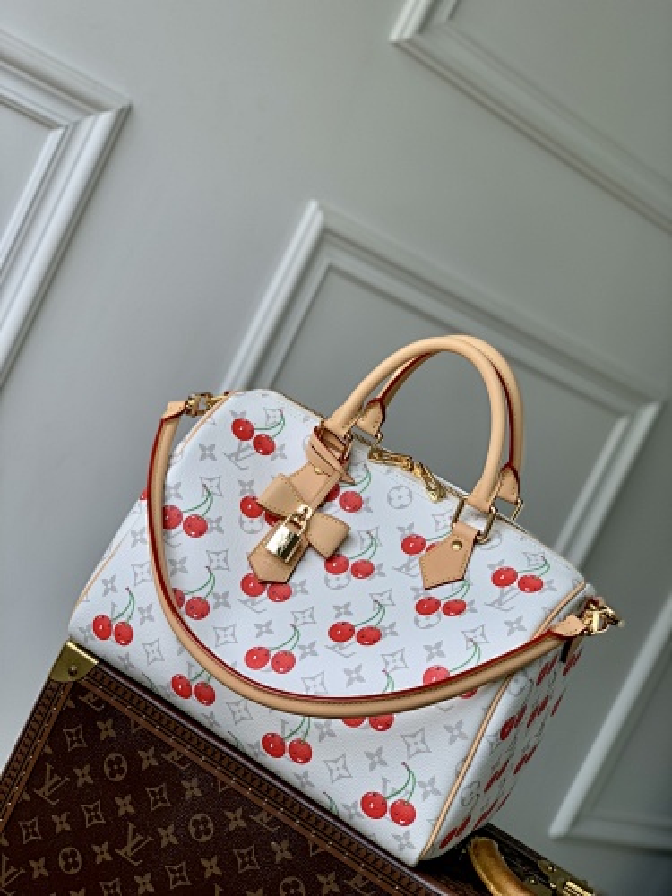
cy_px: 448
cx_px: 336
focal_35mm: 52
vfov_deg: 36.8
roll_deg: -25.9
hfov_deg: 28.0
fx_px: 1346
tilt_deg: -4.9
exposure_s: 1/204
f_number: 2.4
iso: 16
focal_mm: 6
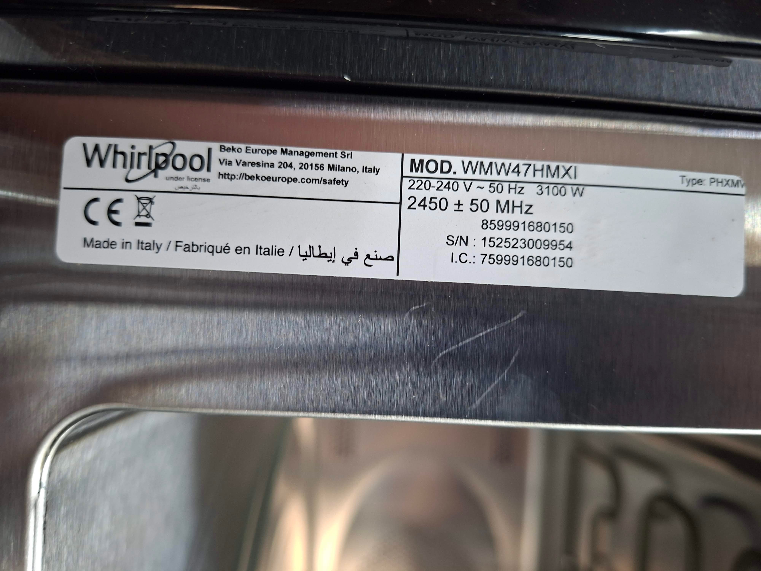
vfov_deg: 58.9
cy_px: 286
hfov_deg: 73.9
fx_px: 506
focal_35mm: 23
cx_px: 380
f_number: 1.8
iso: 250
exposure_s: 1/33
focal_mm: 5.54
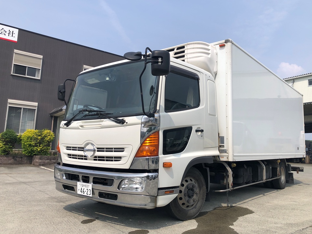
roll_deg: -1.1
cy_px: 112
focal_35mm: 30
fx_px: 270
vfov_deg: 46.8
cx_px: 159
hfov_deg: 60.0
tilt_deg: +10.1
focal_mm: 4
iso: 20
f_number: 1.8
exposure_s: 1/2525
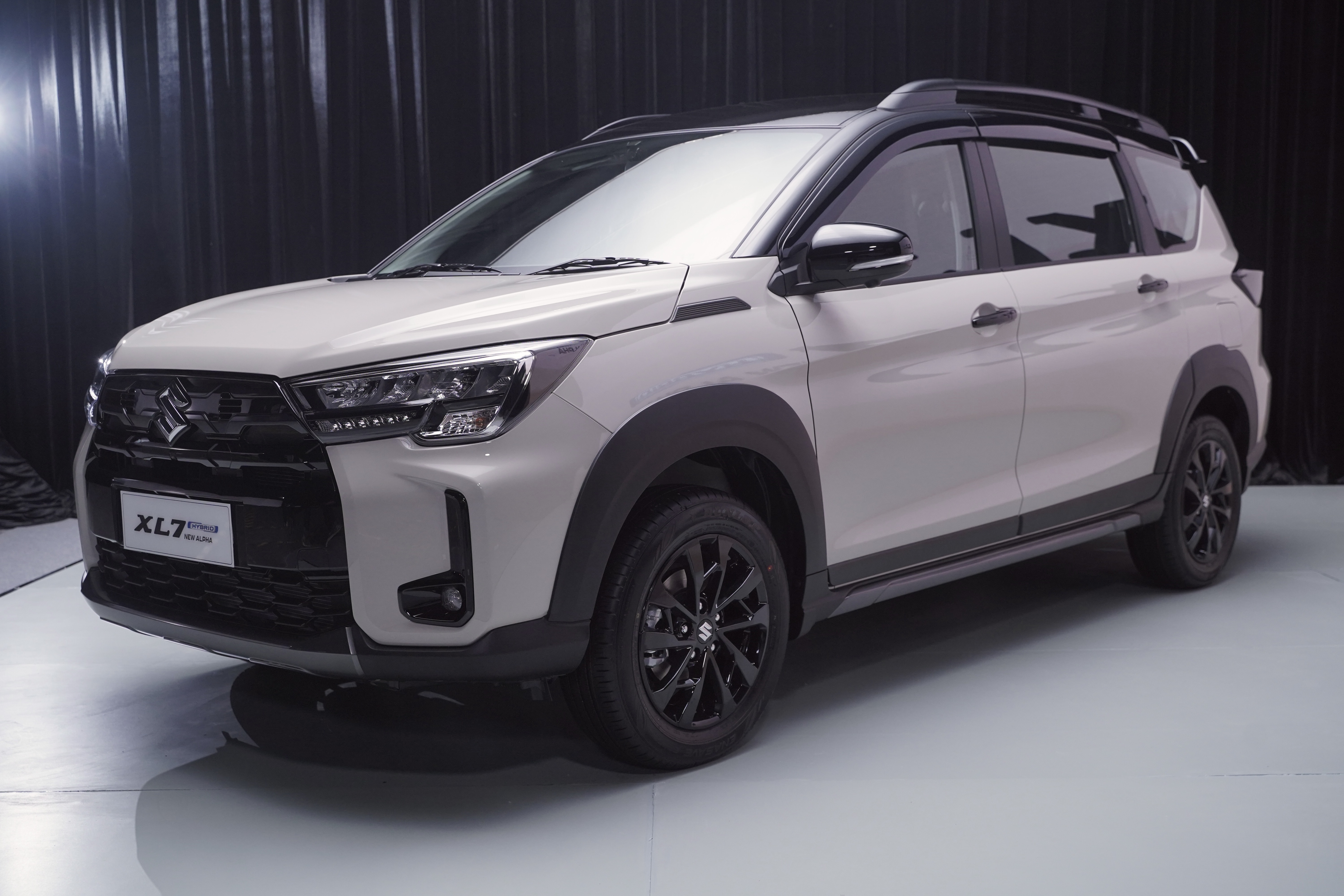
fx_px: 1493
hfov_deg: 48.5
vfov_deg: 33.4
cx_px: 672
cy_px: 448
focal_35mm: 40
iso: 1600
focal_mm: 40
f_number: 4.5
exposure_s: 1/200
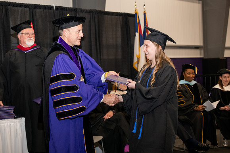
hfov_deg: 28.8
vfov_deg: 19.5
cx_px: 115
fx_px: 447
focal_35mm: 70
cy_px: 76
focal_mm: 70
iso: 2000
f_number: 5
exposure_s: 1/200
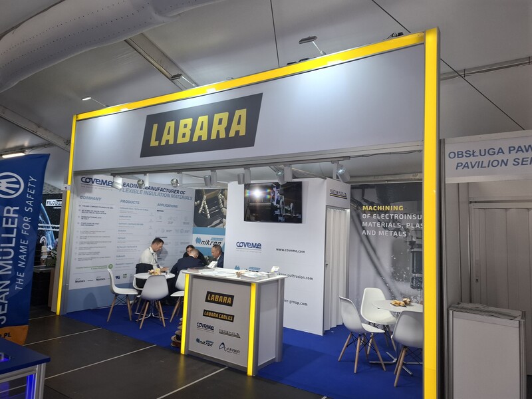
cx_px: 266
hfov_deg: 73.9
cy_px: 200
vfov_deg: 58.9
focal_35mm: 23
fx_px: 353
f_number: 1.8
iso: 50
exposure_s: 1/100
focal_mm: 5.54
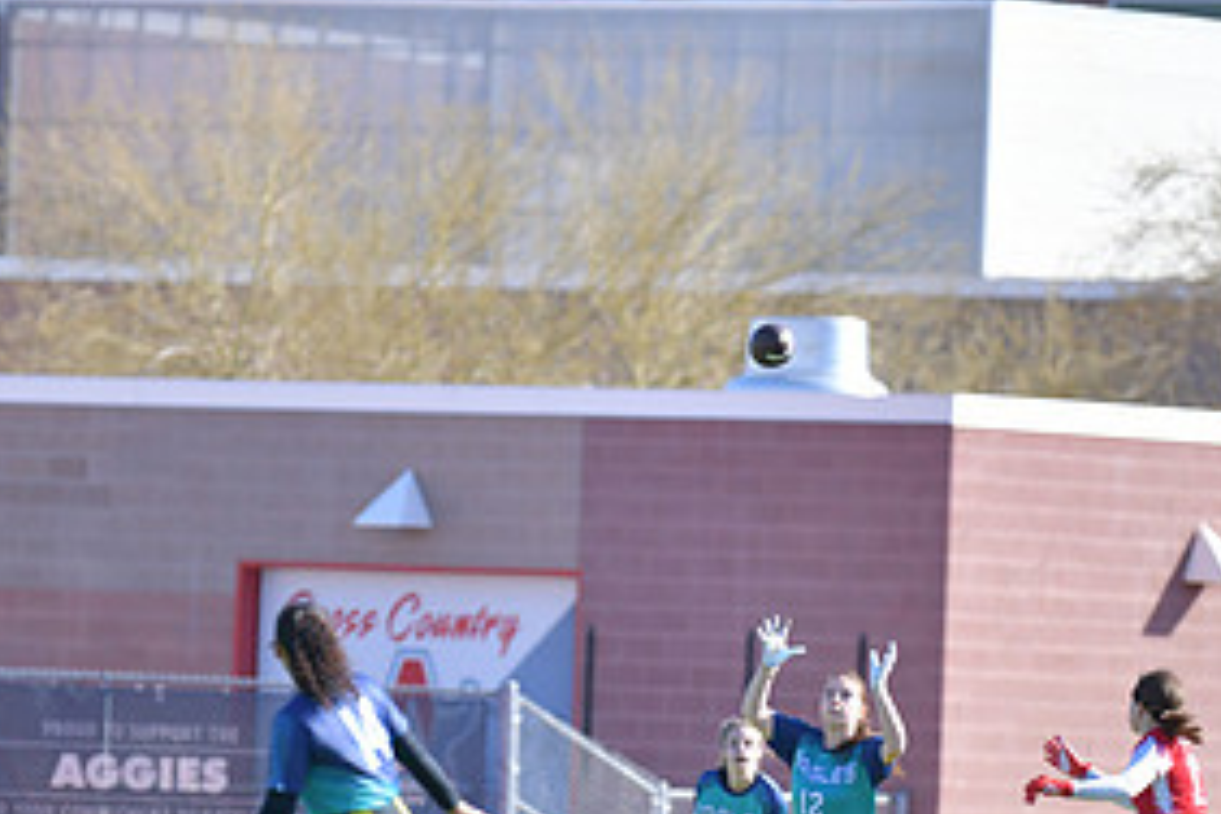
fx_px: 14651
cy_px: 777
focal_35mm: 432
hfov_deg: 4.8
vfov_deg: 3.2
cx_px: 736
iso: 400
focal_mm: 210
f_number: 2.8
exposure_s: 1/4000
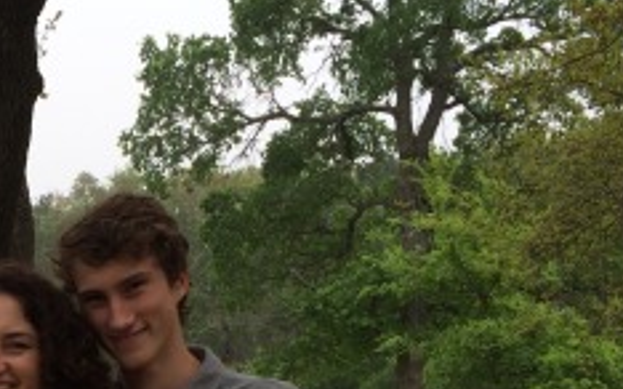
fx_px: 1426
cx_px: -67
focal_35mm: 84
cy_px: 464
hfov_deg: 23.1
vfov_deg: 15.0
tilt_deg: -3.7
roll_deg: +1.0
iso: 32
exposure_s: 1/456
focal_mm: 4.15
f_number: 2.2
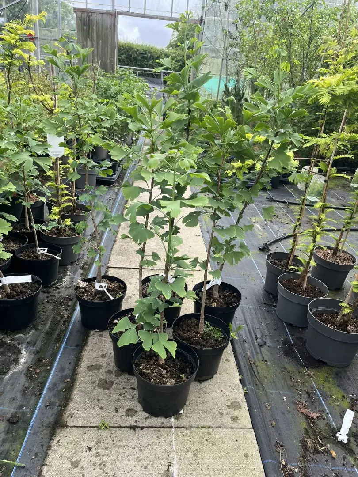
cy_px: 238
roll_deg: -7.1
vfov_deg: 67.3
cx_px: 179
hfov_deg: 53.1
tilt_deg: -23.3
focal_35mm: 26
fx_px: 359
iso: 50
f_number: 1.6
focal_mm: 5.1
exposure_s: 1/696
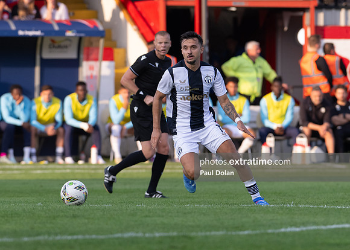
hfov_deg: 3.9
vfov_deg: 2.8
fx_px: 5130
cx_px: 168
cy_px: 132
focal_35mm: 516
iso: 800
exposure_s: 1/1250
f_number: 4.5
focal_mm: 300
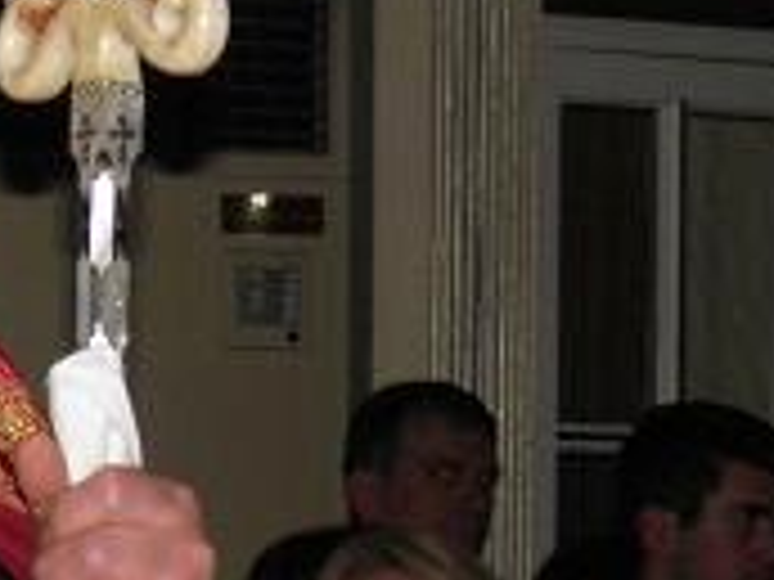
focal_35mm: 245
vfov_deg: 6.1
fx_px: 5478
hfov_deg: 7.8
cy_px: 378
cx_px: -720
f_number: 3.5
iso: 100
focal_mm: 8.9
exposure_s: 1/80
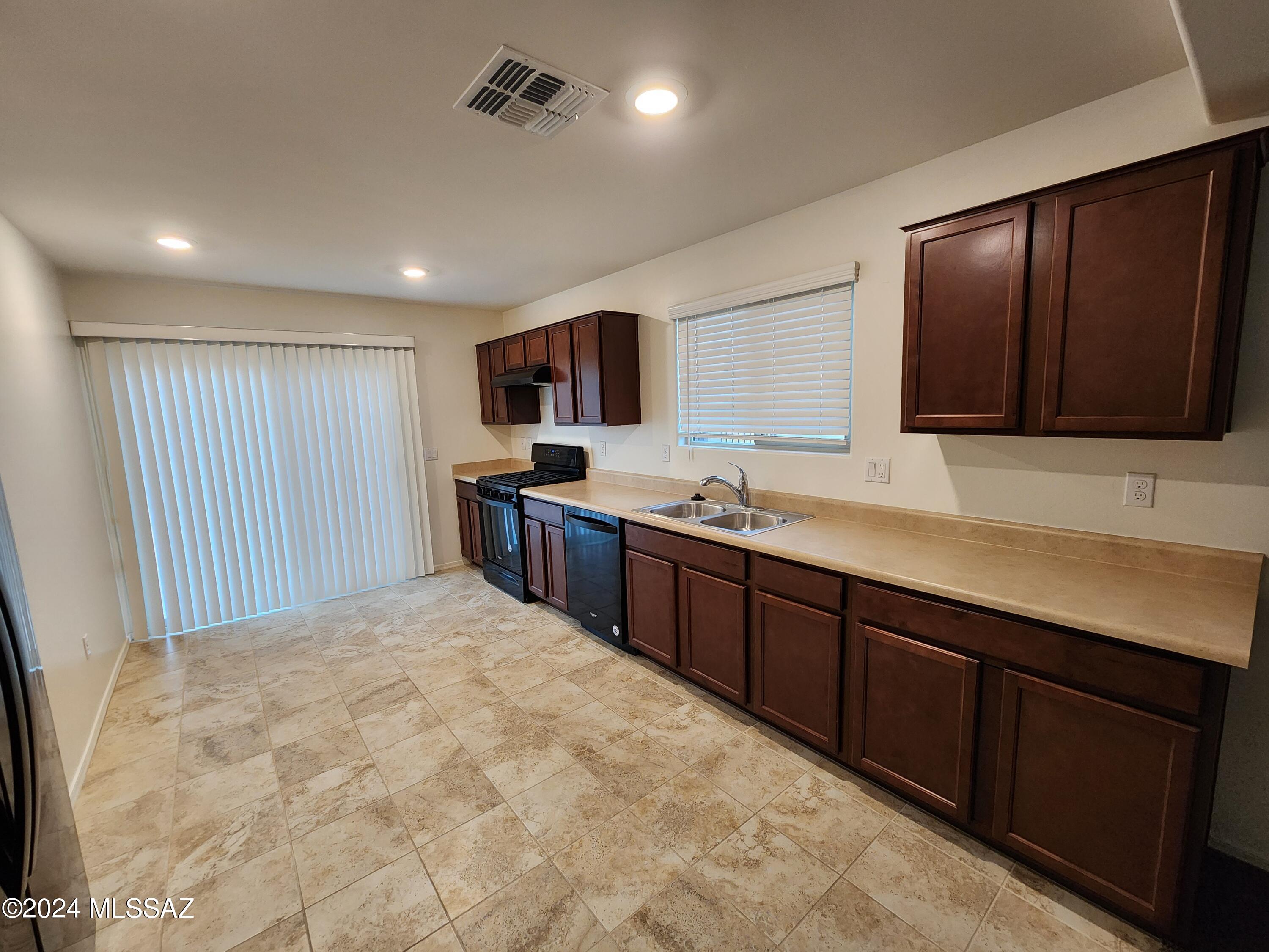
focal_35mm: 13
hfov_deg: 106.2
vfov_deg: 89.9
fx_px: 477
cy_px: 476
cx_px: 634
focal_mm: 2.2
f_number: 2.2
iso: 320
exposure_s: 1/60
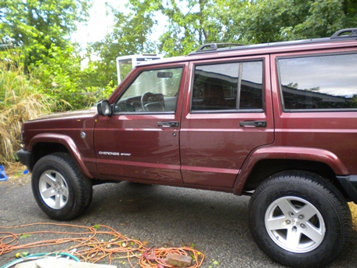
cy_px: 134
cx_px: 178
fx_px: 361
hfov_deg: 52.6
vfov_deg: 40.7
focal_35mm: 35
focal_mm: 6.3
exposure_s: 1/66
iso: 353
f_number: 3.1
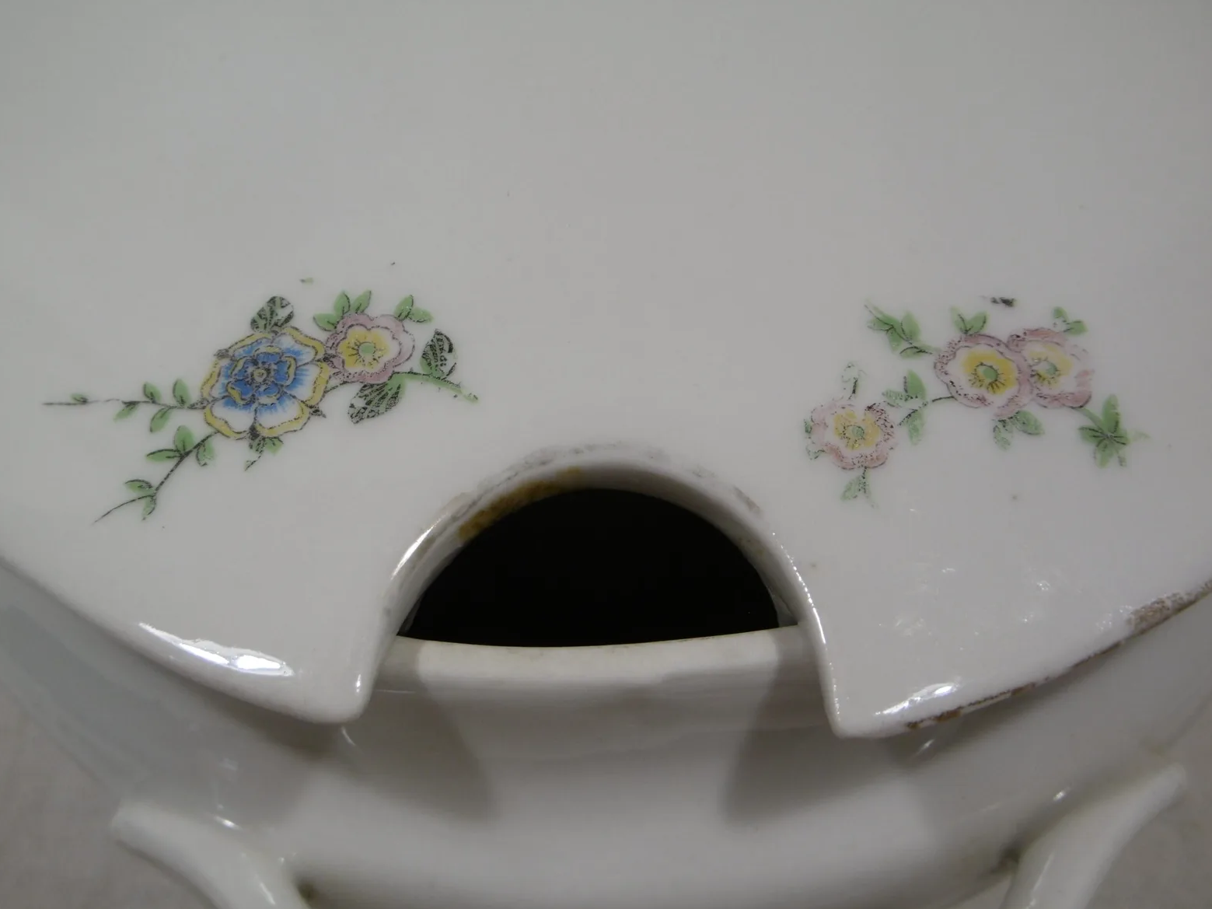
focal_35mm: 39
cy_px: 459
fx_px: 1365
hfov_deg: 47.9
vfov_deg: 36.8
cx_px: 620
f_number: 3.7
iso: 100
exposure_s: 1/30
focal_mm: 6.8
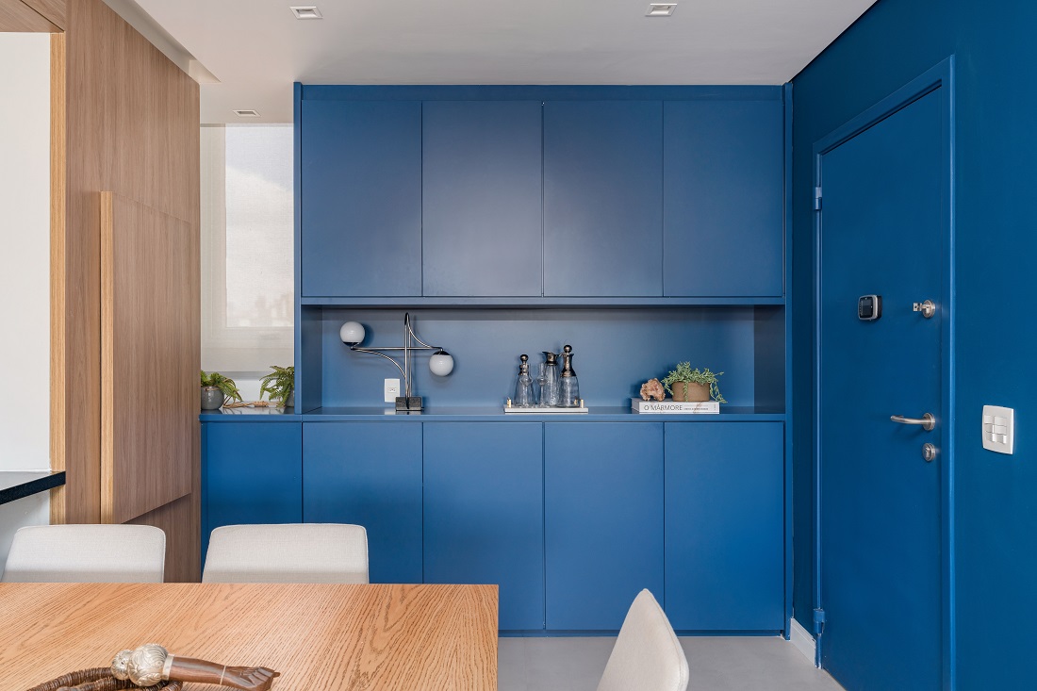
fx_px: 806
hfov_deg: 65.5
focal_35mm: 28
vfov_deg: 46.4
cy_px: 346
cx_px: 518
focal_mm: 28
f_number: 9
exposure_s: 1/15
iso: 100
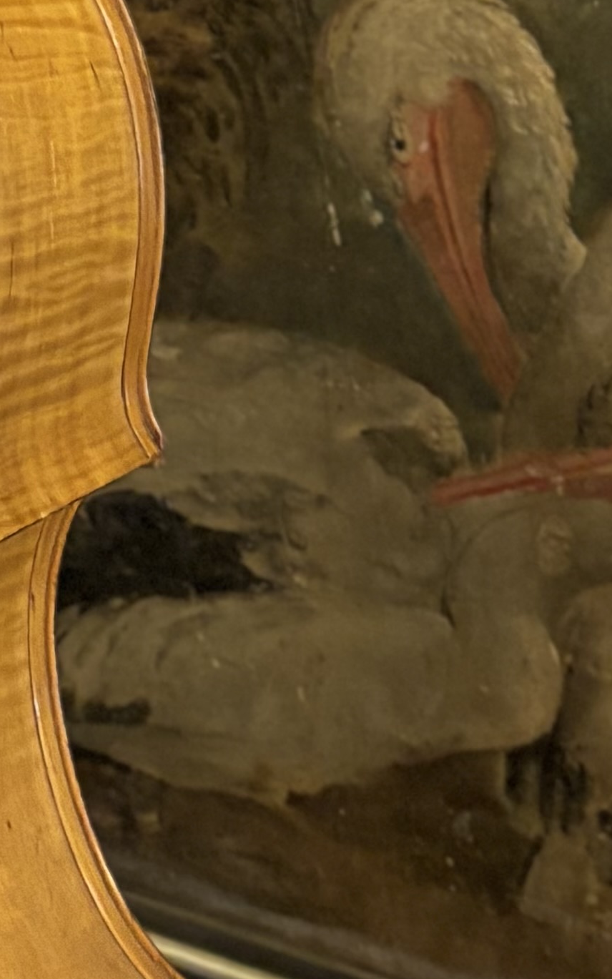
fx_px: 3068
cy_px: -482
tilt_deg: -4.7
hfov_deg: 10.6
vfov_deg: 16.5
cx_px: -553
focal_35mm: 115
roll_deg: -0.2
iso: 640
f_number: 1.6
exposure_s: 1/30
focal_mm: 5.96
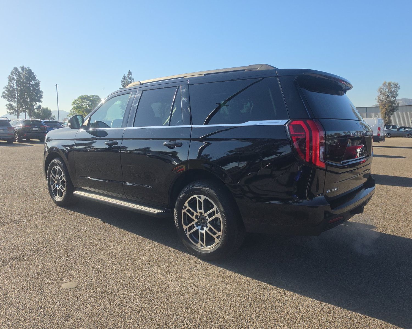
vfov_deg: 58.8
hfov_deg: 70.3
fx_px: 293
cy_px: 164
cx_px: 206
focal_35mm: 24
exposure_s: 1/6148
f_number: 1.4
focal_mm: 6.5
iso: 64
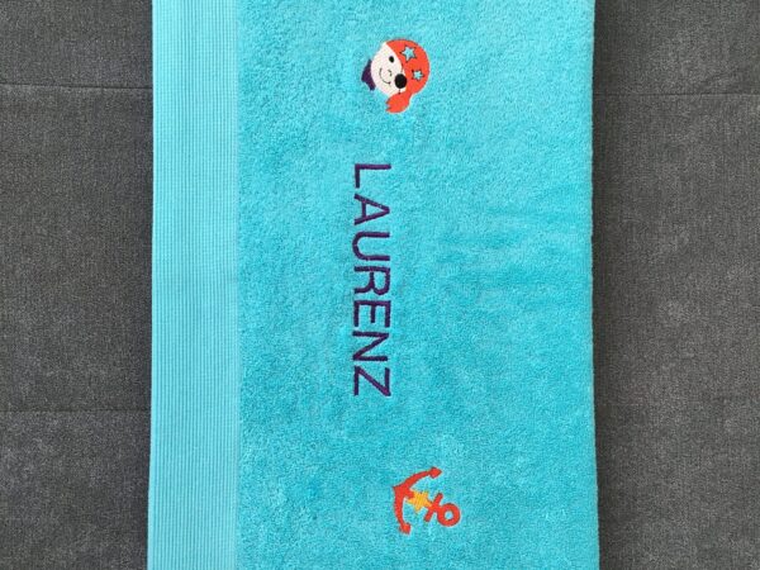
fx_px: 637
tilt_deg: -83.9
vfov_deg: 48.2
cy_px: 285
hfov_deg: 61.7
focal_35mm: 29
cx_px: 380
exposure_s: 1/33
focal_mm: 4.15
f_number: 2.2
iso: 64
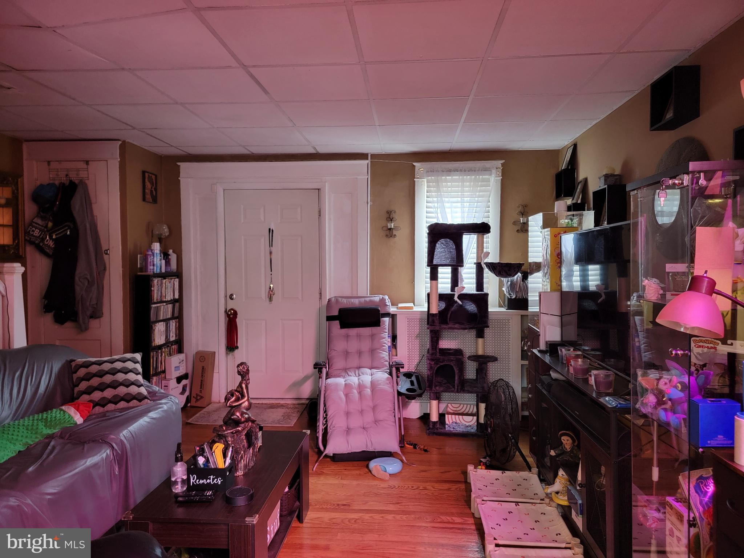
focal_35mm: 24
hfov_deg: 71.6
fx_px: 516
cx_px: 372
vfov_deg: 56.8
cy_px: 279
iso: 500
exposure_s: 1/40
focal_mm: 6.7
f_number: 1.8
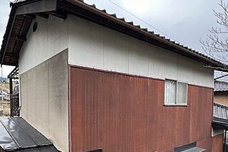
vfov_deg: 49.1
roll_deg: +0.7
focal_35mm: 25
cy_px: 115
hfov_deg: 70.2
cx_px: 84
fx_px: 158
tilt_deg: -3.5
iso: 32
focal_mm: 1.57
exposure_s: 1/150
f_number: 1.8
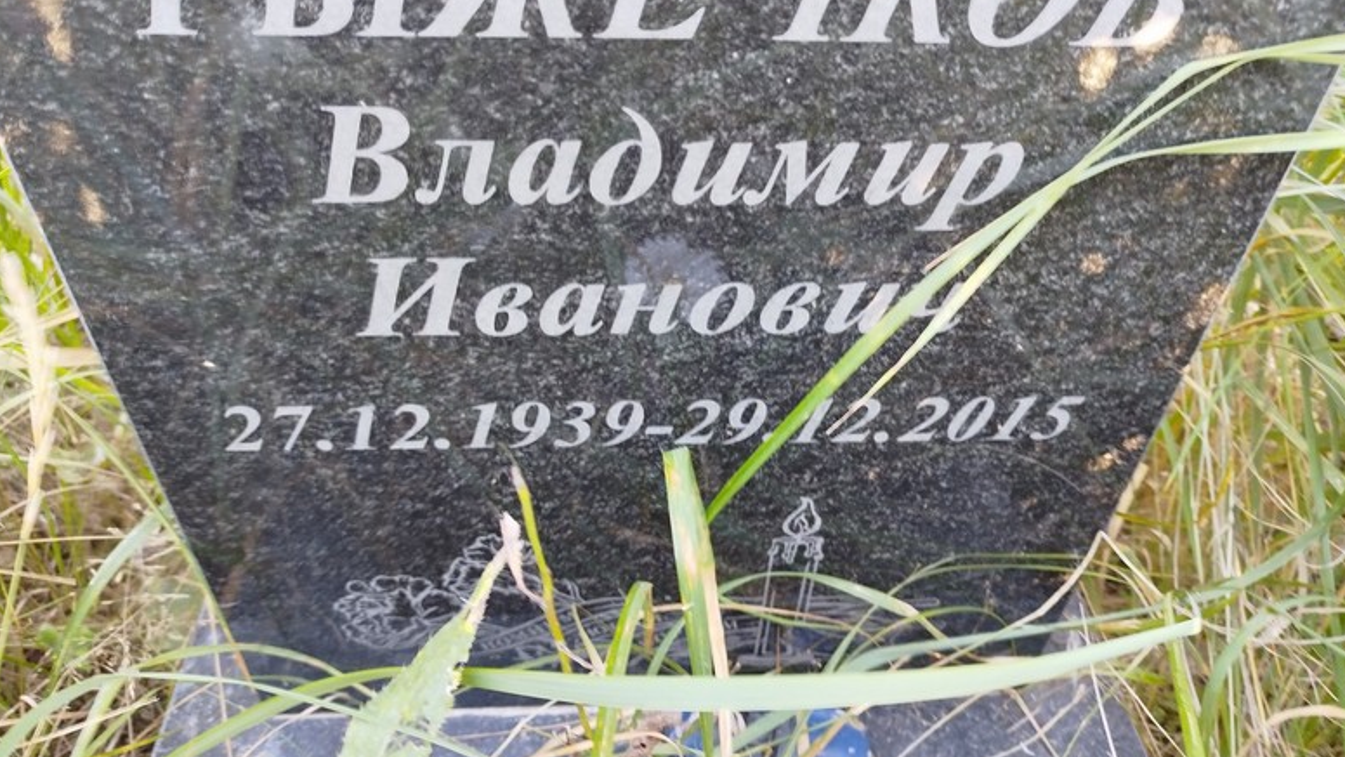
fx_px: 963
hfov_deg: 69.9
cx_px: 675
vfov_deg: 42.8
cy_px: 333
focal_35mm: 27
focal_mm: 5.31
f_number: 1.7
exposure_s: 1/33
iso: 250
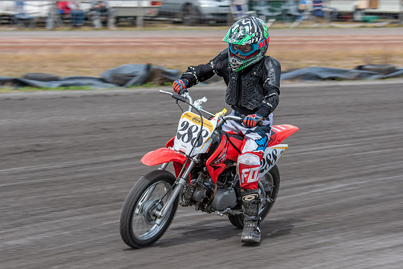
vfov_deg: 8.6
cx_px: 174
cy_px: 135
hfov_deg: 12.9
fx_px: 1782
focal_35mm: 159
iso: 200
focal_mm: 105
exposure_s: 1/250
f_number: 8
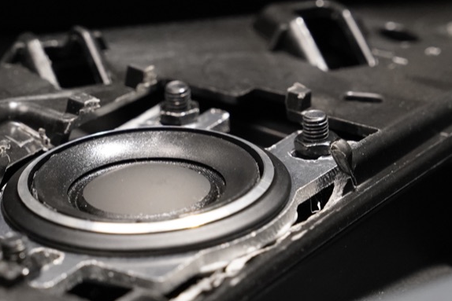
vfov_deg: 7.0
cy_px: 186
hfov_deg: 10.5
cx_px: 172
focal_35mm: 195
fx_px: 2449
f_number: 5
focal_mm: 70
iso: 3200
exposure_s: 1/100
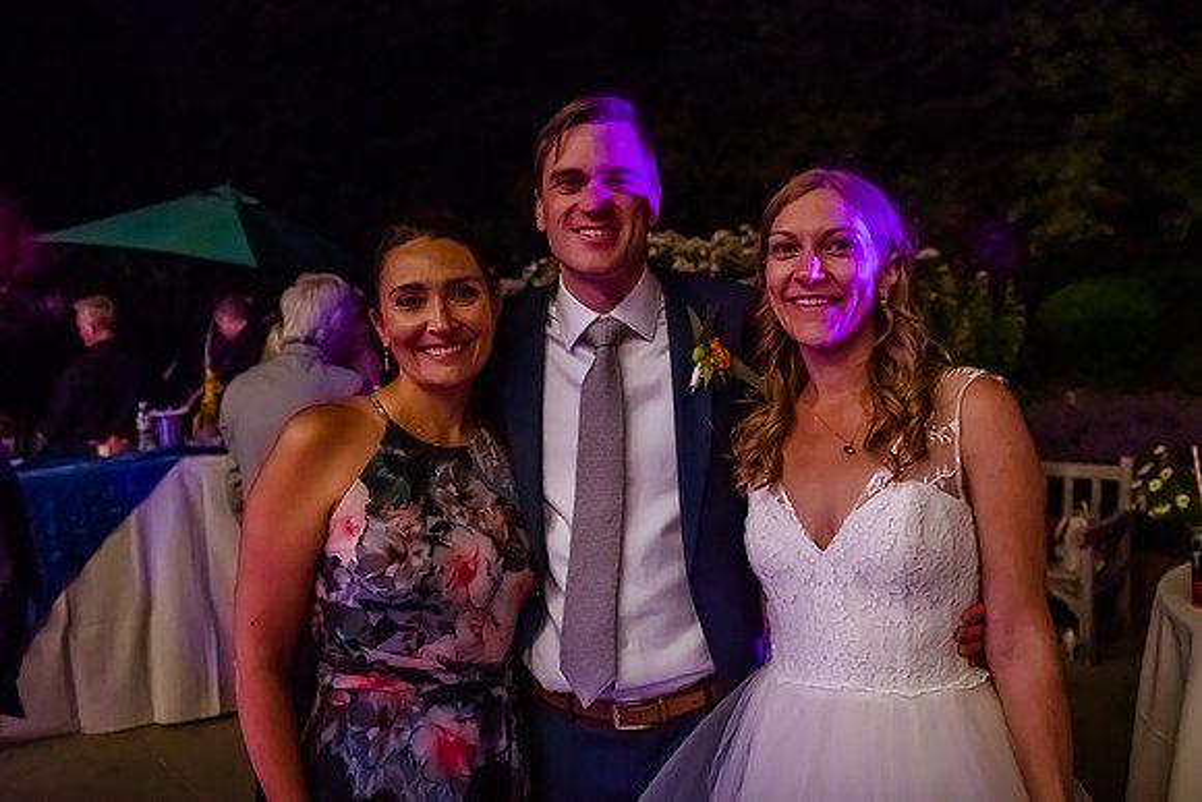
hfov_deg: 65.8
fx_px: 929
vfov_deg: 46.5
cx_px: 601
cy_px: 337
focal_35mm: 28
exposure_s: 1/100
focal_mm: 24
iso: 8000
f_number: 2.8
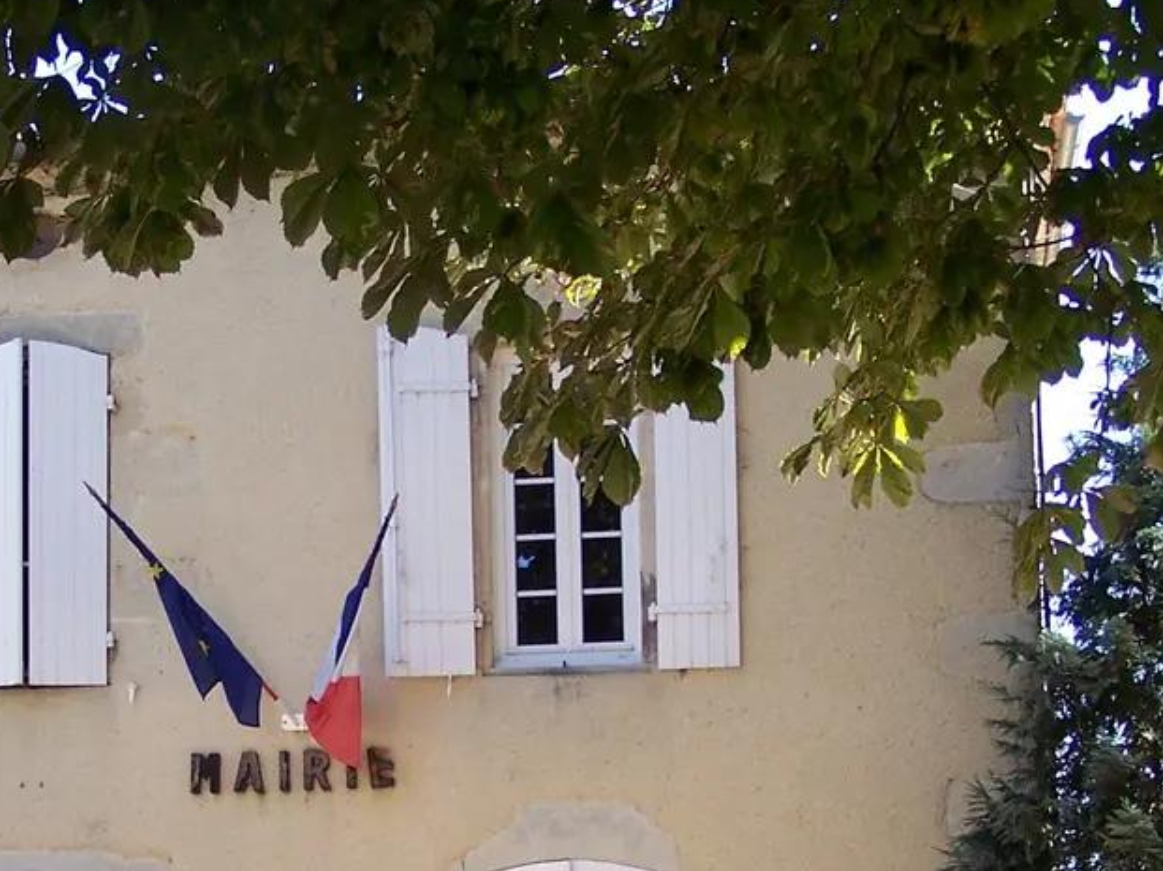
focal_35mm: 99
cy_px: 721
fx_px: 3324
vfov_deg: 14.8
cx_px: 361
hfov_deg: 19.8
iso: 80
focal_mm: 8
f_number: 3
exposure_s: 1/250
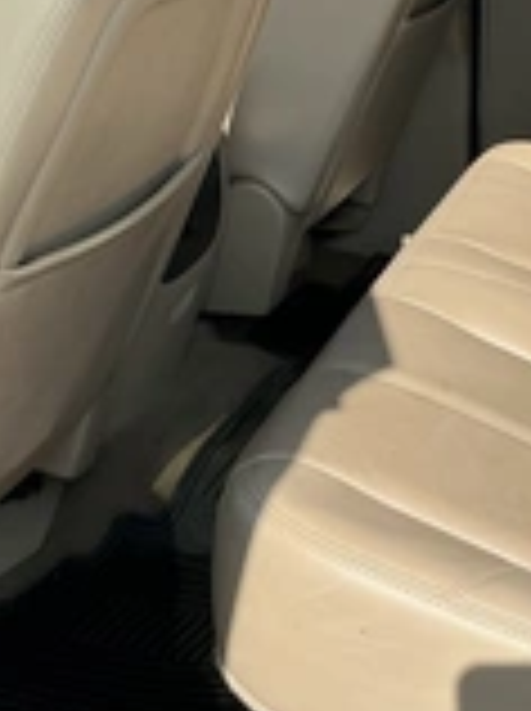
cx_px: 450
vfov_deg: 27.1
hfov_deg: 20.4
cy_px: 189
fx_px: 1456
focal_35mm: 71
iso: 25
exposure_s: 1/962
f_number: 1.8
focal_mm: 3
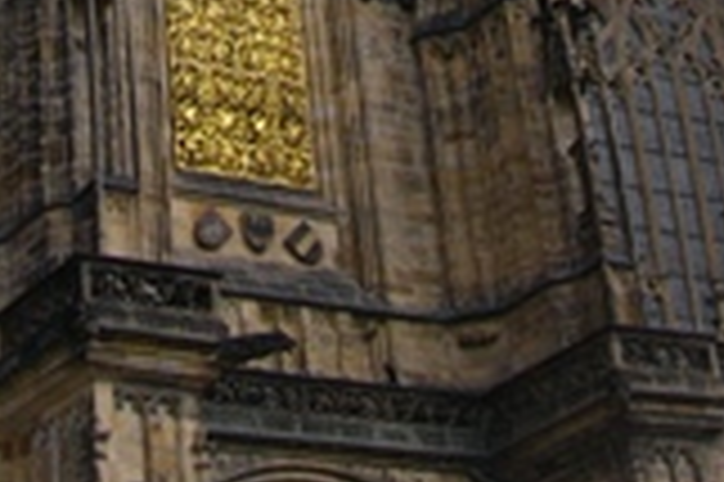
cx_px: 299
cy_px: -505
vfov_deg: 10.9
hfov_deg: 18.1
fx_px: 2270
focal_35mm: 113
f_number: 5.2
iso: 50
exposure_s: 1/400
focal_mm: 4.6
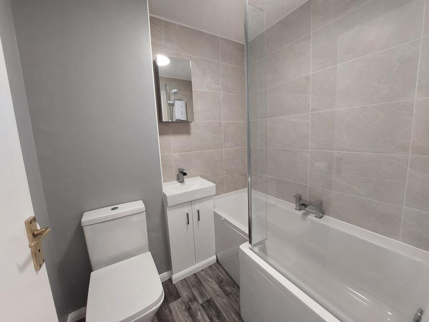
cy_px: 161
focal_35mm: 13
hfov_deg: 106.2
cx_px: 214
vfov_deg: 89.9
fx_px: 161
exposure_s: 1/50
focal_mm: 1.74
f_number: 2.2
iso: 200
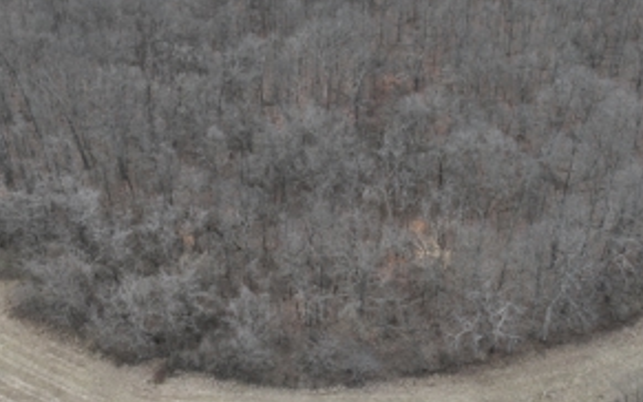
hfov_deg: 55.3
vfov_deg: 35.2
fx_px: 613
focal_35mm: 35
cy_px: 82
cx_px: 318
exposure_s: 1/500
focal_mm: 12.29
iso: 100
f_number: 2.8
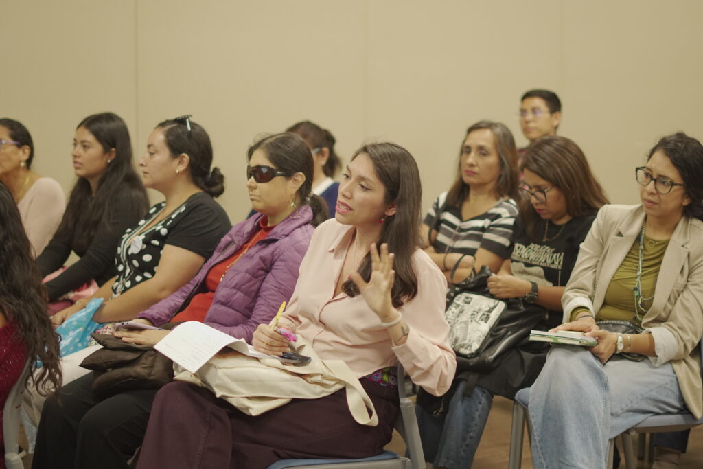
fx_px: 1465
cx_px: 352
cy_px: 234
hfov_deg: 27.0
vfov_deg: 18.2
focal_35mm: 75
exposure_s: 1/160
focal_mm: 50
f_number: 1.8
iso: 1000
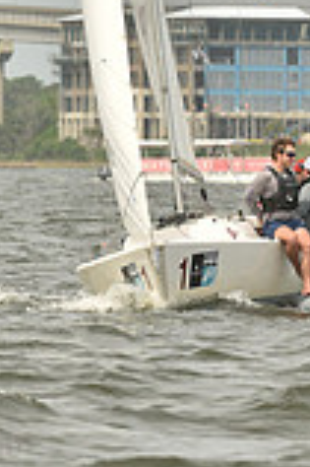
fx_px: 12375
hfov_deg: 1.4
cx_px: 187
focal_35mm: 956
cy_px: -12
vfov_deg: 2.2
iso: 320
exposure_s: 1/1600
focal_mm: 260
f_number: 6.3
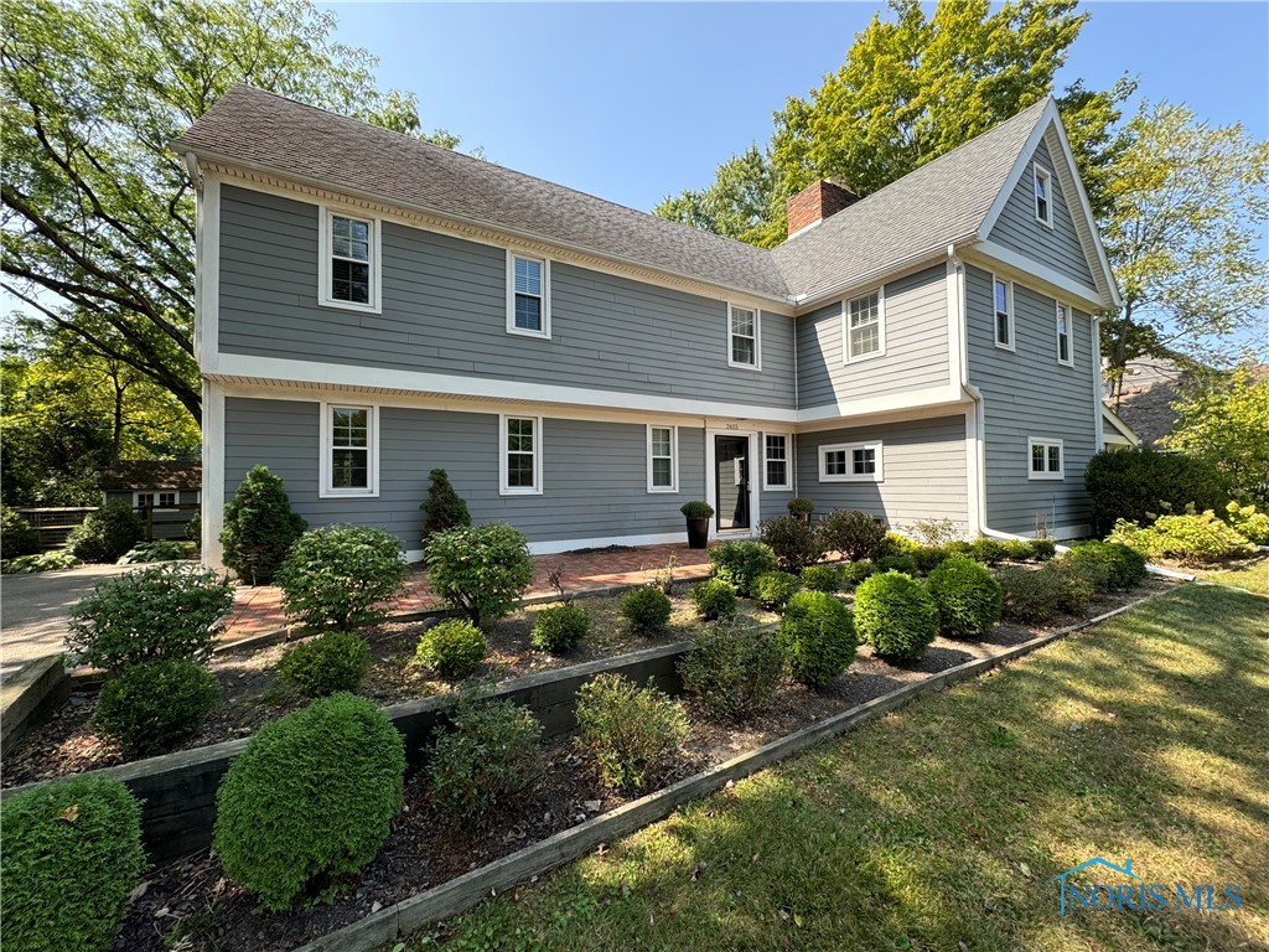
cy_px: 476
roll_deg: +0.9
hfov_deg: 102.1
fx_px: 513
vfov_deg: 85.7
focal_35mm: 14
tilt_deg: +2.0
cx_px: 634
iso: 40
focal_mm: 2.22
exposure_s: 1/283
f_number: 2.2
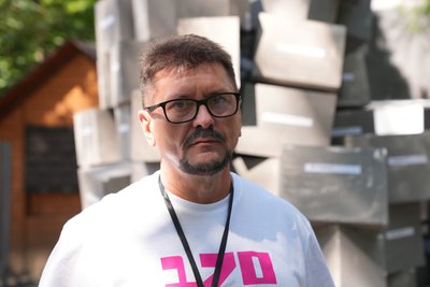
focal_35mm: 70
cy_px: 144
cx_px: 215
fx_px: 836
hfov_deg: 28.8
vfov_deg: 19.5
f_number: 4
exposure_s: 1/1000
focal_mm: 70
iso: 1000
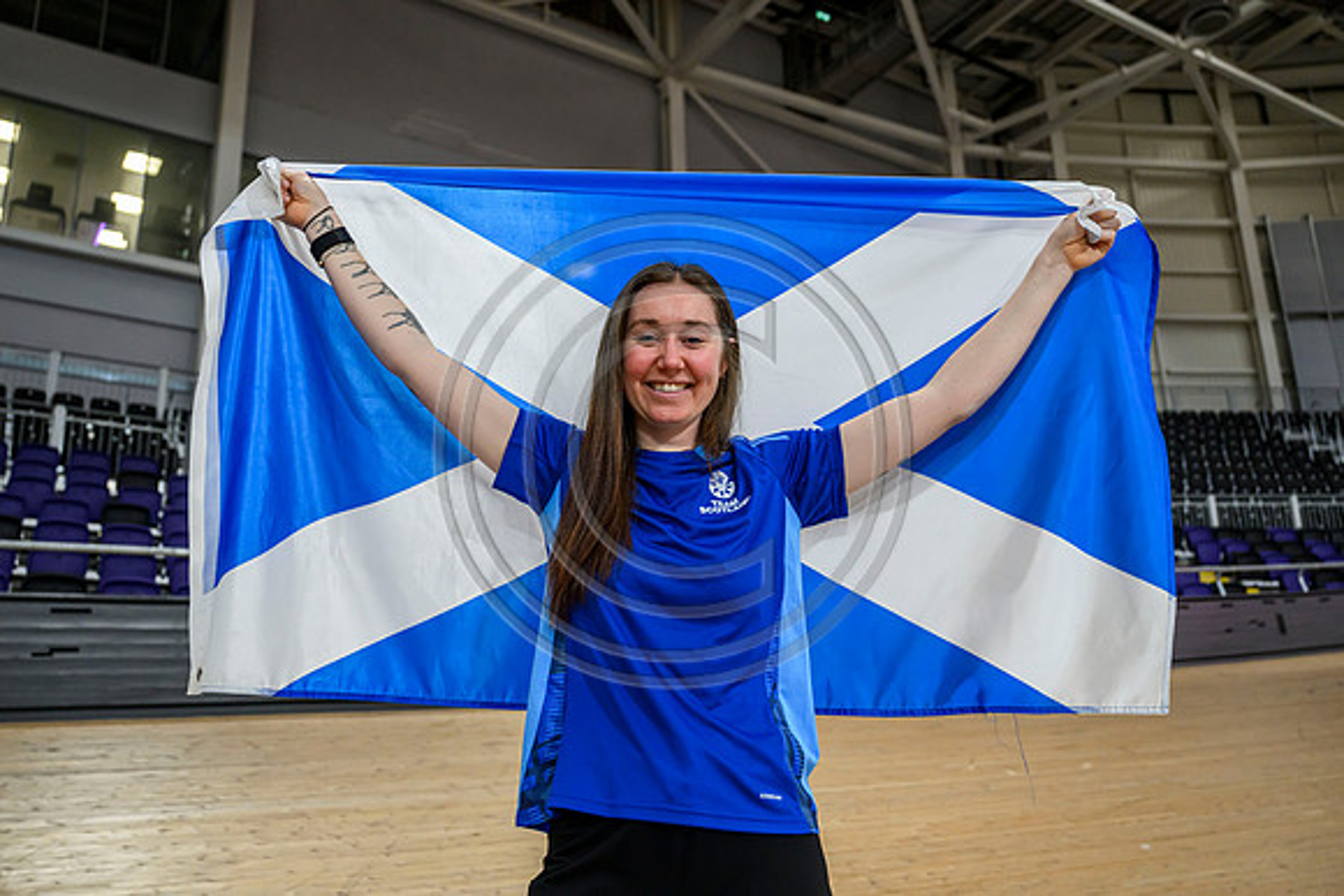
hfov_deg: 59.5
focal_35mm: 32
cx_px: 672
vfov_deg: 41.7
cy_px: 448
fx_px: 1176
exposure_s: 1/400
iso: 4000
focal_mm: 31.5
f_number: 3.5
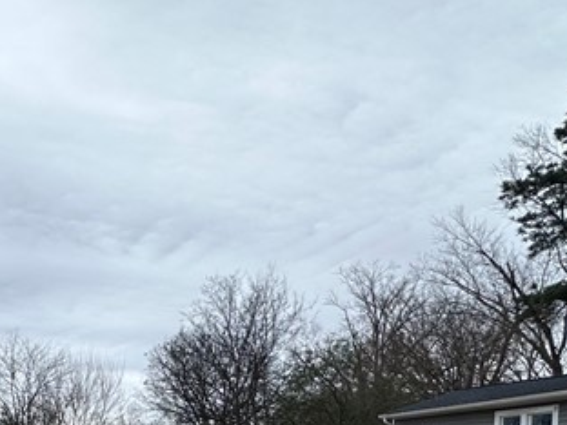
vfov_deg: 28.1
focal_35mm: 46
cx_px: -104
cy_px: 492
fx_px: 753
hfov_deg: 33.8
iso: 40
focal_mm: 2.22
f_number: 2.2
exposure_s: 1/500
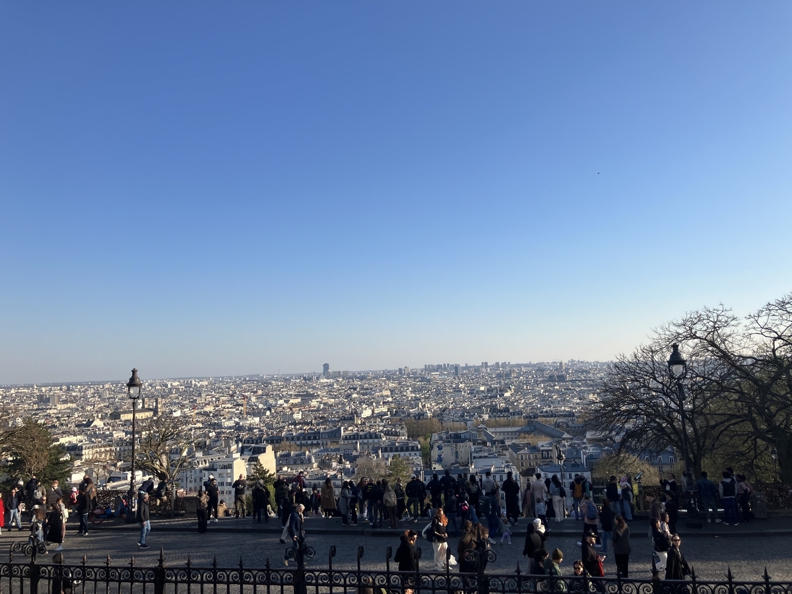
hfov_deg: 63.4
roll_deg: +1.1
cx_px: 396
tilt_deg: +6.0
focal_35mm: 28
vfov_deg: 49.7
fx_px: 641
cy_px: 297
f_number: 1.8
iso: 32
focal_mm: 3.99
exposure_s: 1/2024
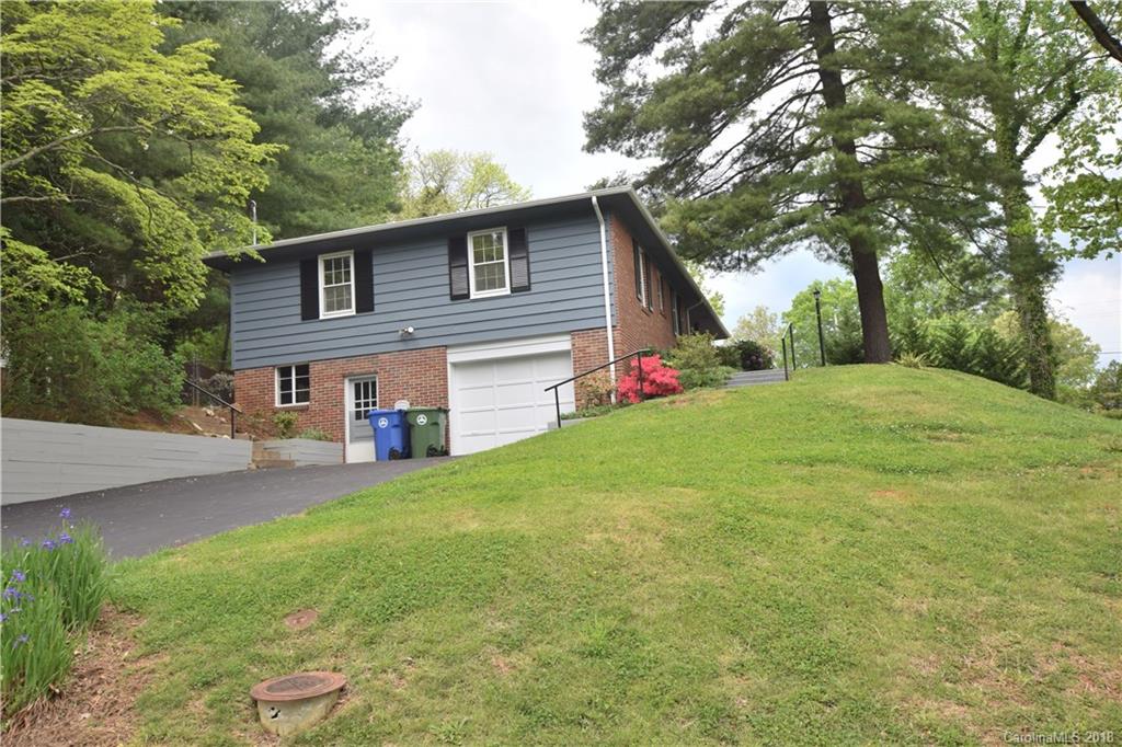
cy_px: 374
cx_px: 561
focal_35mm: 30
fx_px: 935
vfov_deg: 43.6
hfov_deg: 61.9
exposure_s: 1/250
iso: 200
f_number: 6.3
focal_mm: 20
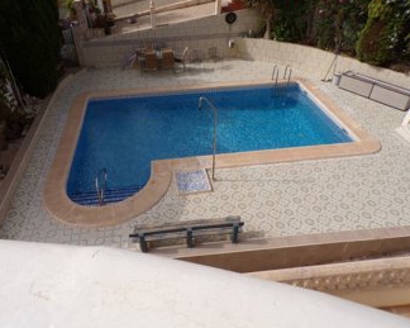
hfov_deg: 65.9
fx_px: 315
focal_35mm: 26
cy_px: 158
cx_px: 183
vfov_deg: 54.9
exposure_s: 1/500
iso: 80
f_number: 5.8
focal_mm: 4.3
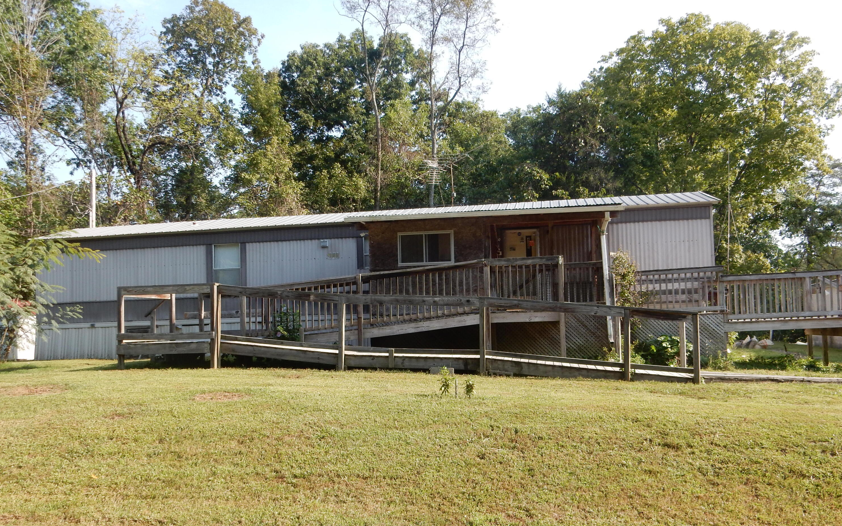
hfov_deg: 59.7
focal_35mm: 32
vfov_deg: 39.4
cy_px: 299
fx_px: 734
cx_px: 420
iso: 125
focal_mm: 5.4
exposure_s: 1/400
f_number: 4
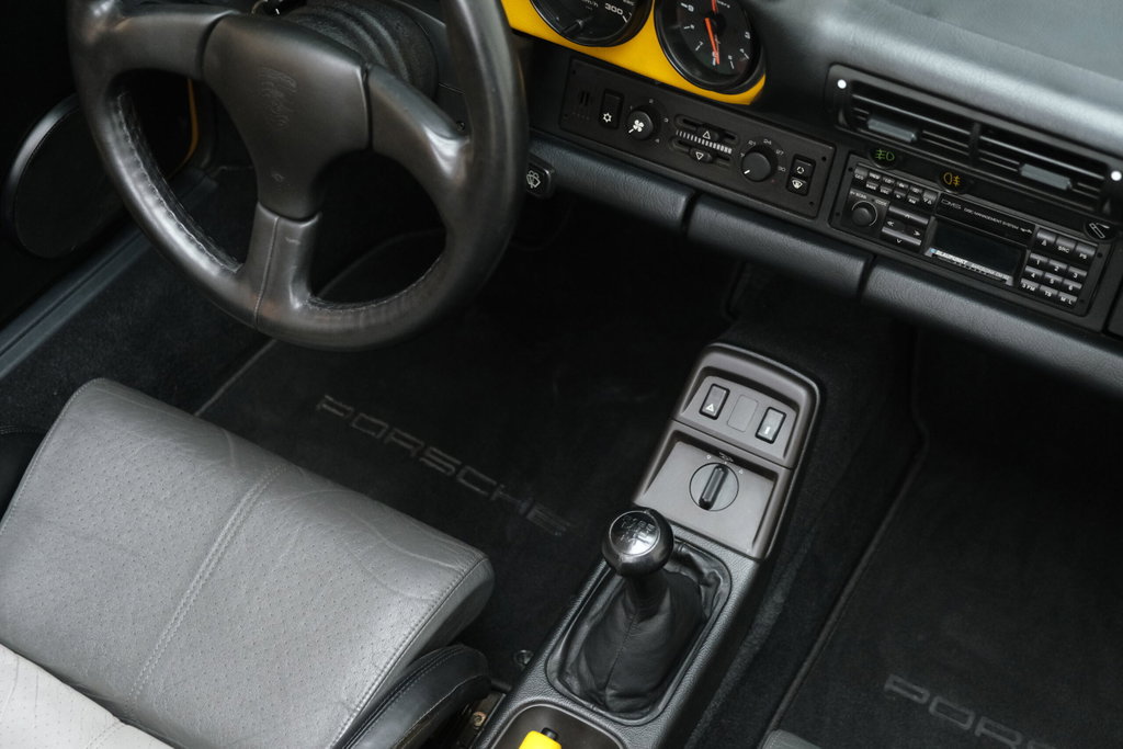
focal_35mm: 45
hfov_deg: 43.6
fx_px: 1404
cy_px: 374
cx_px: 562
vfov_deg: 29.9
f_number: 3.6
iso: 2500
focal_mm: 30.2
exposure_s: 1/80
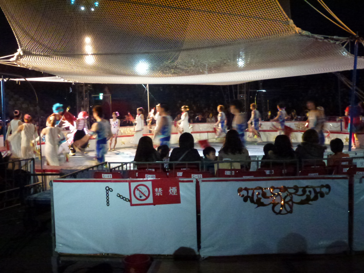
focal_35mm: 45
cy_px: 136
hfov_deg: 42.1
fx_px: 473
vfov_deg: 32.2
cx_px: 182
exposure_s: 1/25
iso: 1600
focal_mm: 8
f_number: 4
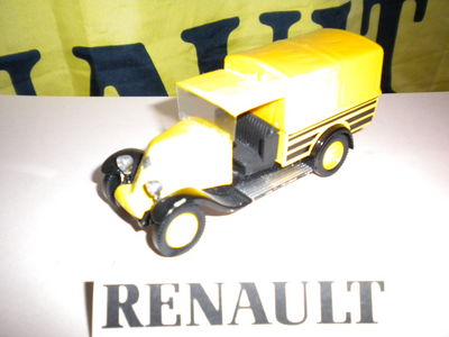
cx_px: 224
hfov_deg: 52.6
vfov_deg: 40.7
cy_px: 168
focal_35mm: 35
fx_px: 454
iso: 400
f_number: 3.1
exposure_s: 1/30
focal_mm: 6.3
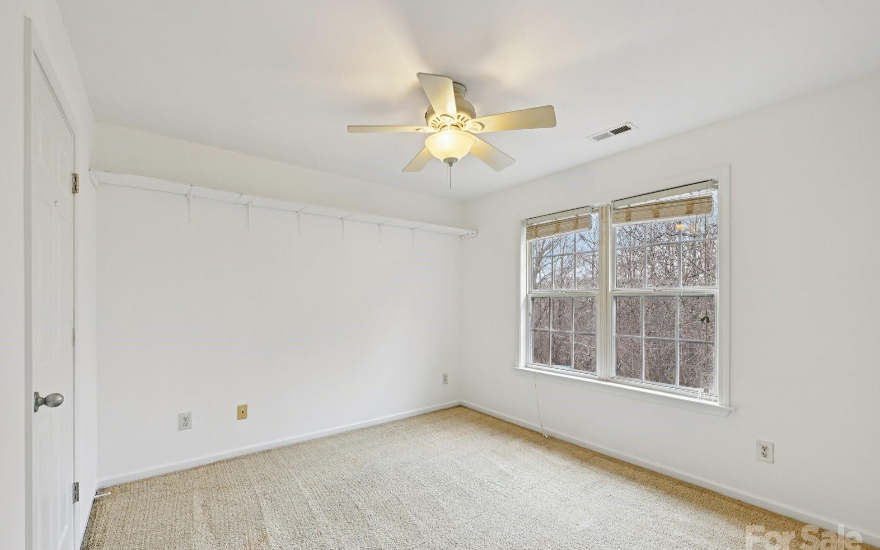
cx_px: 432
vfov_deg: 74.6
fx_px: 360
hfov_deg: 101.5
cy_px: 302
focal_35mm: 15
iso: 180
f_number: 8
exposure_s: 1/15
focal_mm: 14
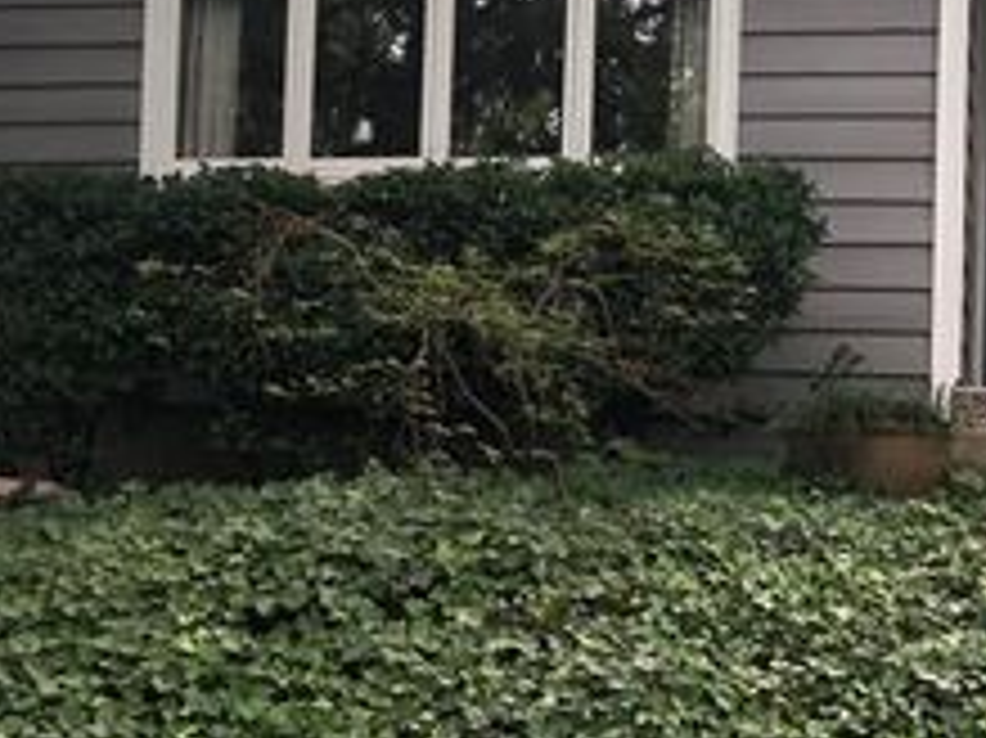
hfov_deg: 30.0
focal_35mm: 64
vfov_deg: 21.6
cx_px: 666
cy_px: -92
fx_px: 1822
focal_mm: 4
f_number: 1.8
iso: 40
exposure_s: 1/120
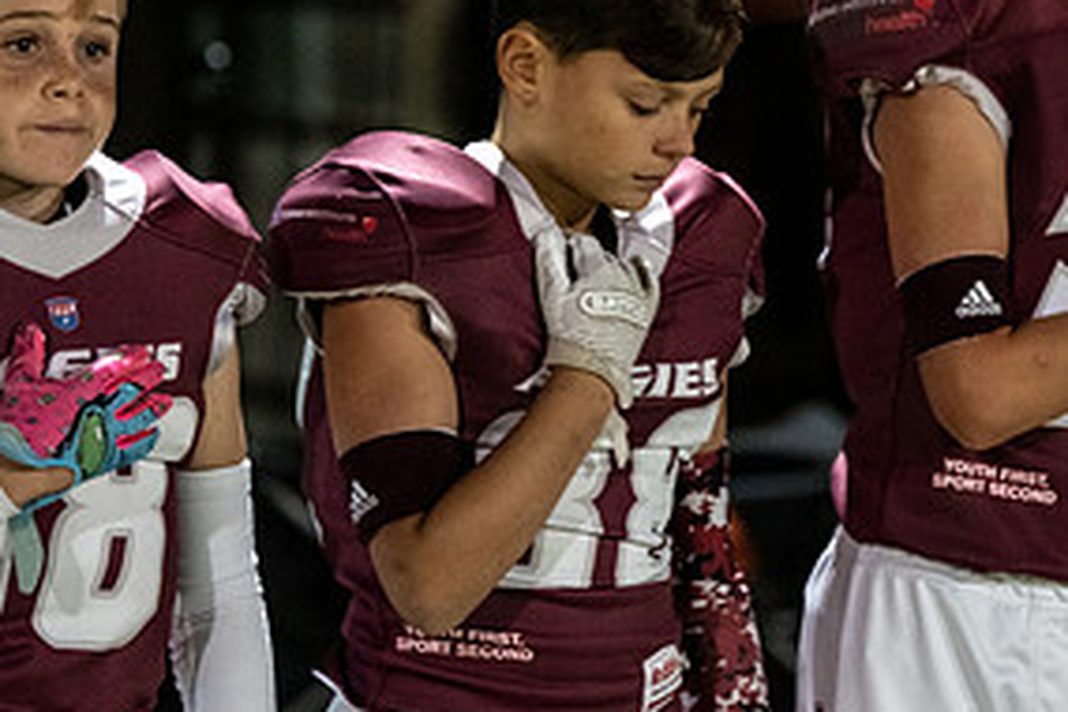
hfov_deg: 8.2
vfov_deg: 5.5
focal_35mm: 252
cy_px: 283
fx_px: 7475
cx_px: 727
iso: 5000
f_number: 2.8
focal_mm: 124
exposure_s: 1/320
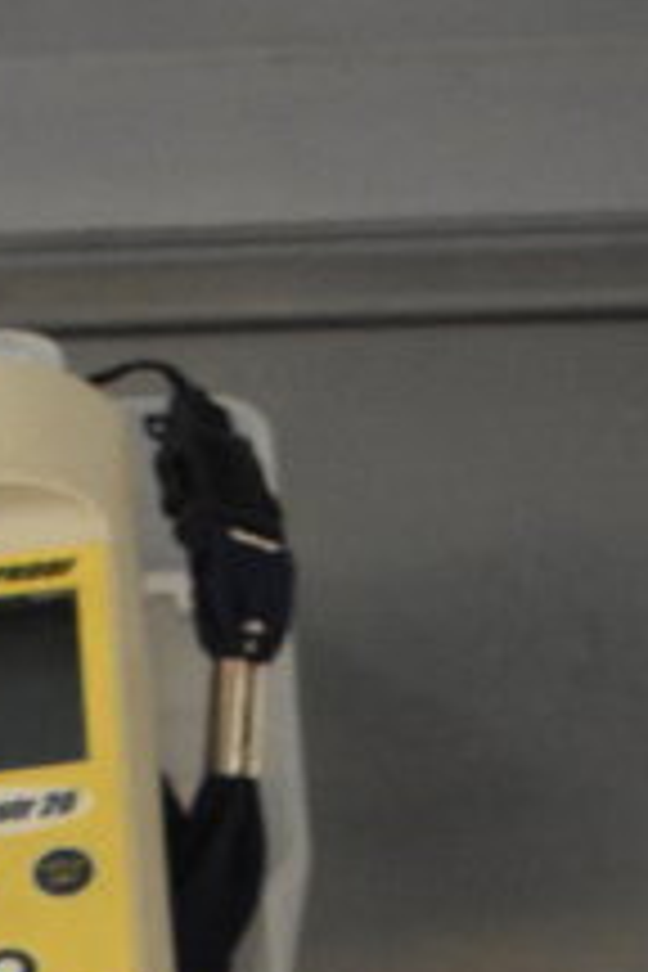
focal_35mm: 159
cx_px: -207
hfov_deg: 8.5
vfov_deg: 11.4
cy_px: 2054
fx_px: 4296
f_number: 4
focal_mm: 25
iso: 3600
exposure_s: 1/40
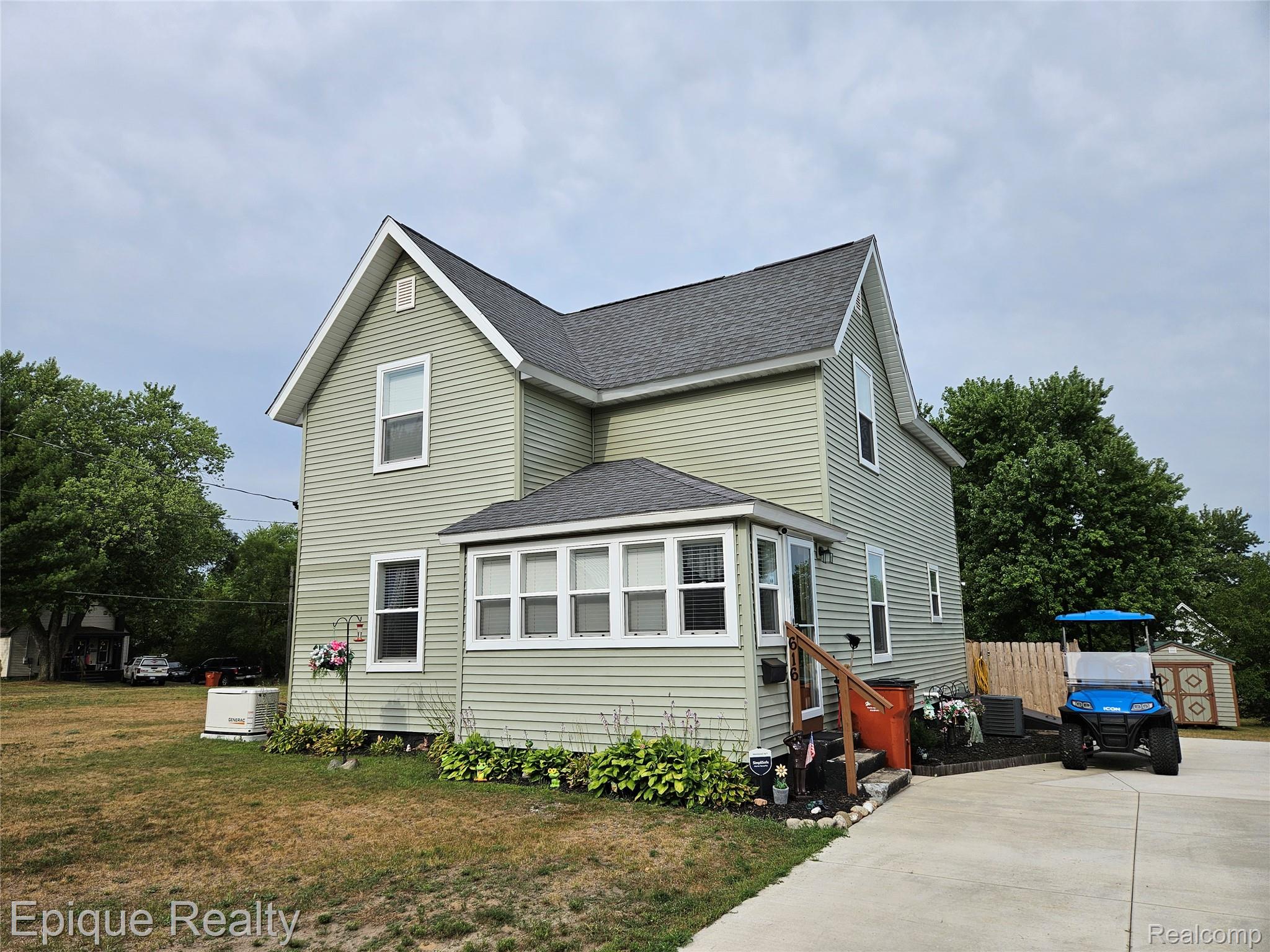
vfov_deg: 58.9
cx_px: 635
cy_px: 476
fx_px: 844
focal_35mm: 23
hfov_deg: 73.9
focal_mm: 5.4
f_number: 1.8
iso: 25
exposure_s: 1/2378
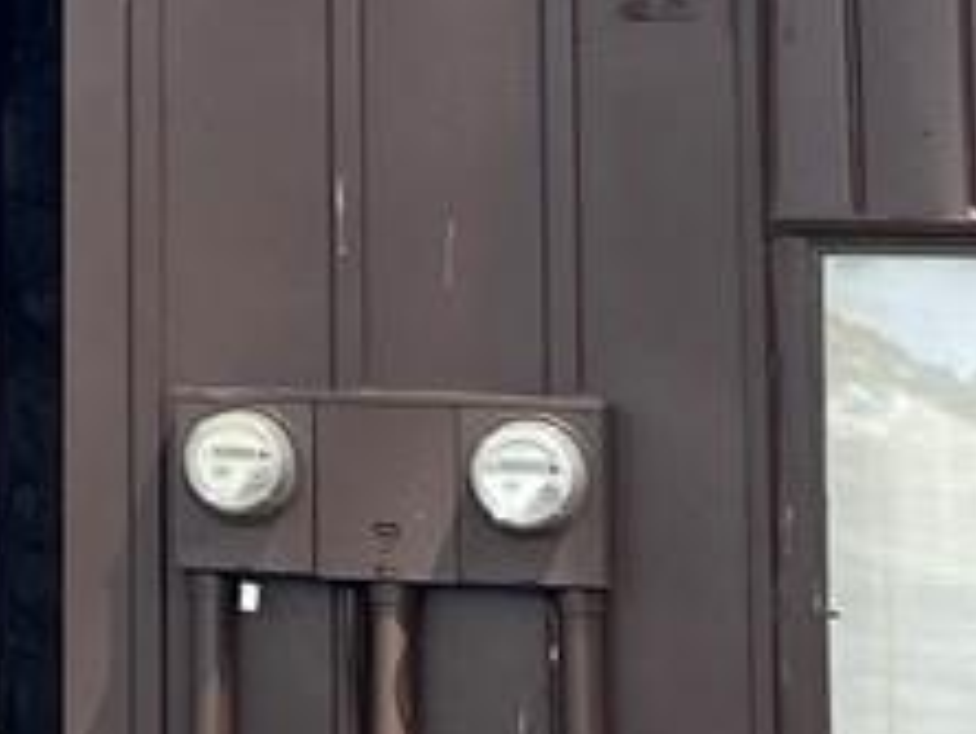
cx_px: -1187
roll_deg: -2.7
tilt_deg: +8.5
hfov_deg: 9.9
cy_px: -396
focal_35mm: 180
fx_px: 5081
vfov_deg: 8.1
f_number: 1.6
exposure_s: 1/1003
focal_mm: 5.1
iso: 32
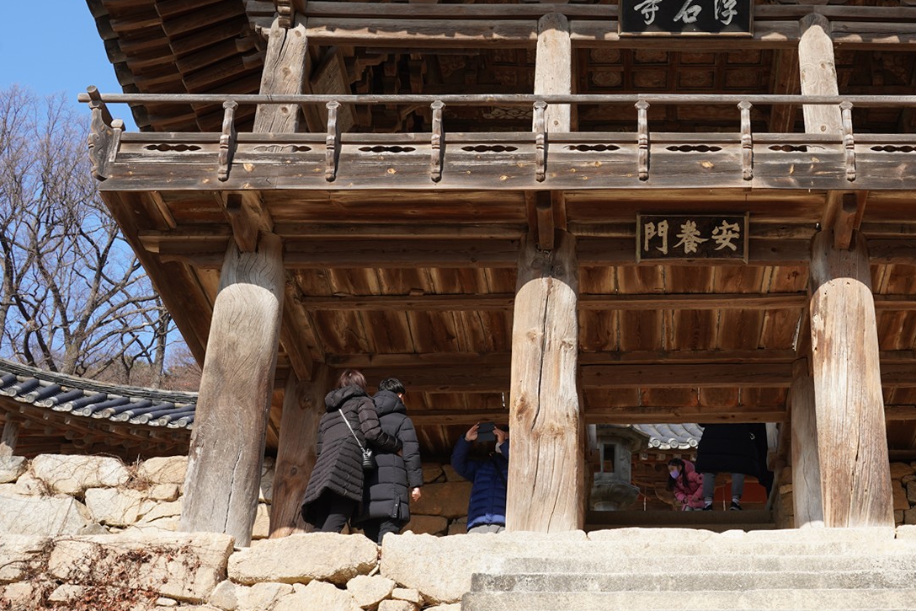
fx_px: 1450
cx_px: 695
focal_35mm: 57
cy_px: 159
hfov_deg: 34.3
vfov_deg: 23.5
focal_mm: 31
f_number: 10
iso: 100
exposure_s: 1/100
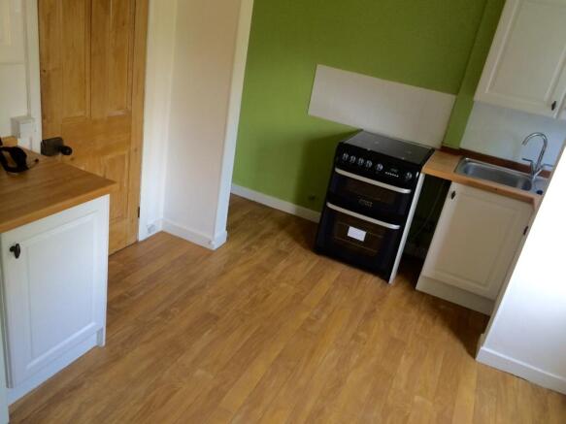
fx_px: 474
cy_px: 212
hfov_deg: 61.7
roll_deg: -10.0
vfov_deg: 48.2
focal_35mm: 29
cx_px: 283
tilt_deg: -22.5
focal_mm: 4.15
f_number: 2.2
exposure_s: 1/33
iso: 50
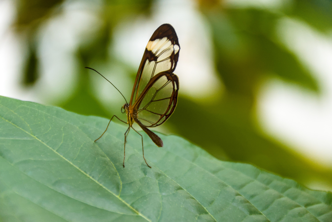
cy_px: 111
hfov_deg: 9.8
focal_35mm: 210
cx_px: 166
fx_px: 1937
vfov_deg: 6.5
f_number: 5.6
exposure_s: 1/40
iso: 1000
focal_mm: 140
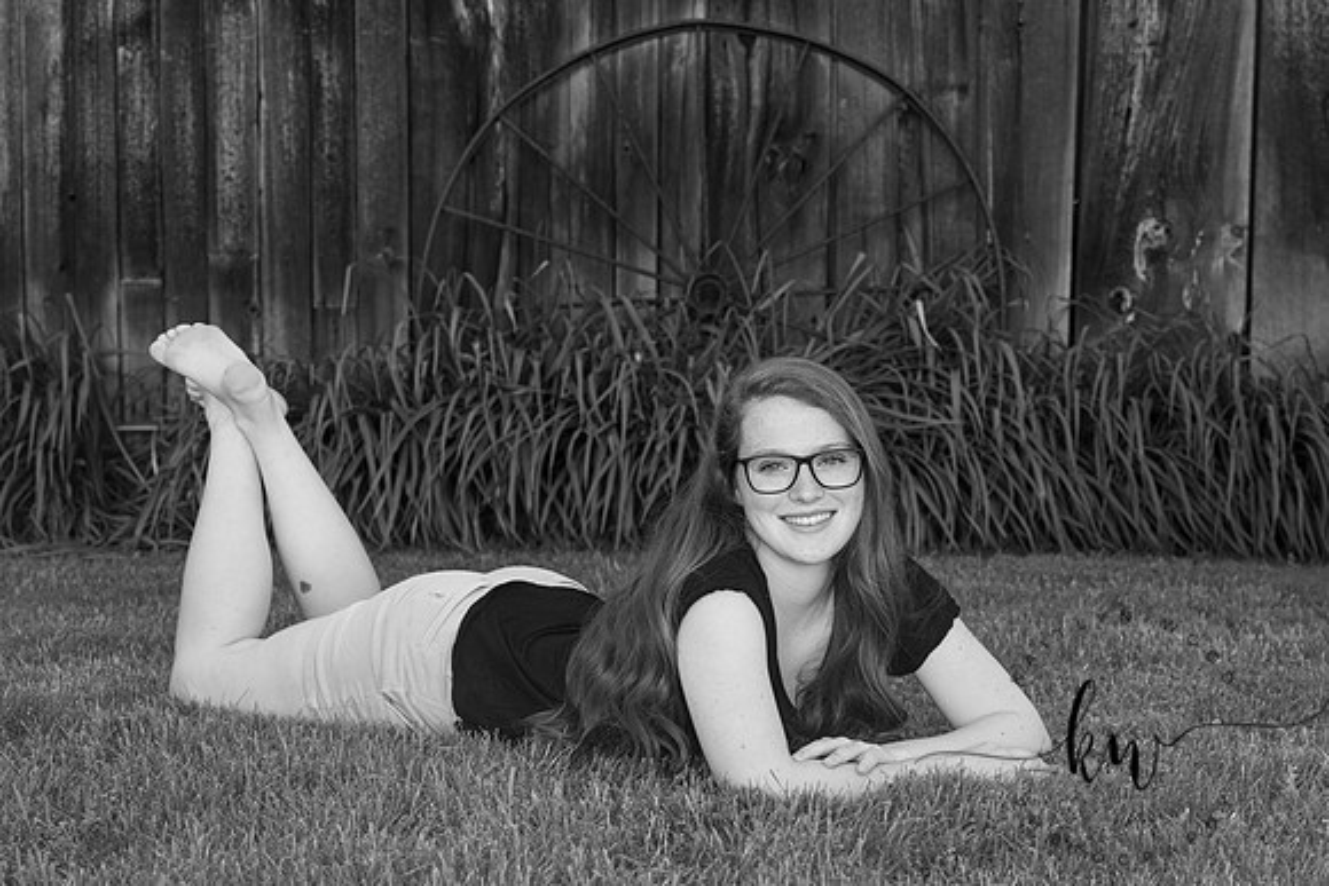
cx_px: 664
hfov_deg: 28.8
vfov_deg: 19.5
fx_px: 2585
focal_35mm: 70
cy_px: 443
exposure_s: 1/200
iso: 400
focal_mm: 70
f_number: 7.1
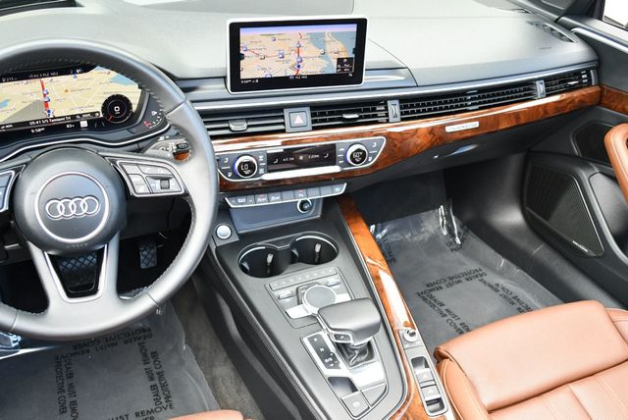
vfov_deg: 36.9
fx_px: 629
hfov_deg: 53.1
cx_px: 314
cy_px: 210
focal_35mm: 36
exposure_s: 1/250
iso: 800
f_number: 3.5
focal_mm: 18
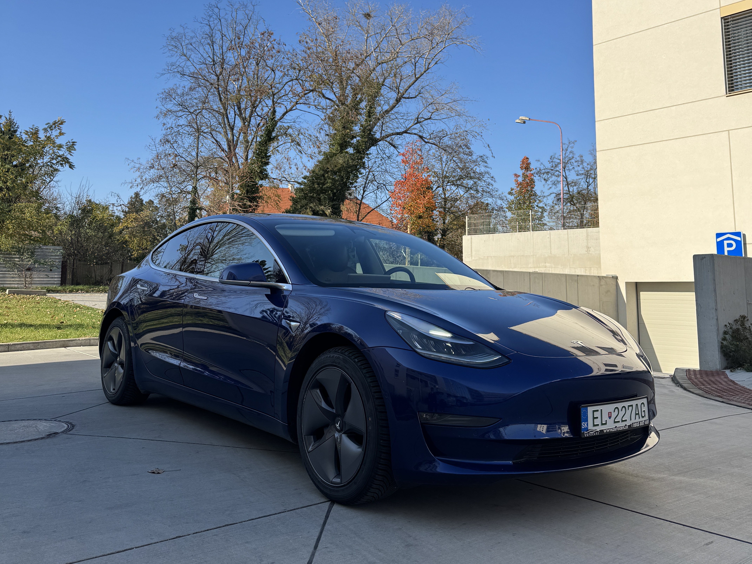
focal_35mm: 24
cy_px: 282
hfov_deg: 71.6
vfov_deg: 56.8
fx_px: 521
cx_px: 376
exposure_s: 1/1339
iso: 80
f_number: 1.78
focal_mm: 6.76
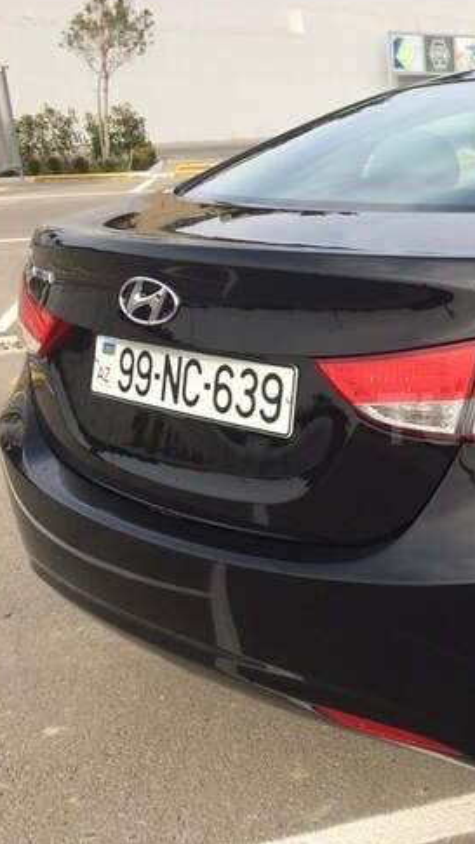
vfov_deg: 47.3
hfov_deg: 25.2
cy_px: 419
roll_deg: +1.2
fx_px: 962
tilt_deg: -18.3
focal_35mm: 43
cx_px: 555
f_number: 2.2
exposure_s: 1/954
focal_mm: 4.15
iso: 32
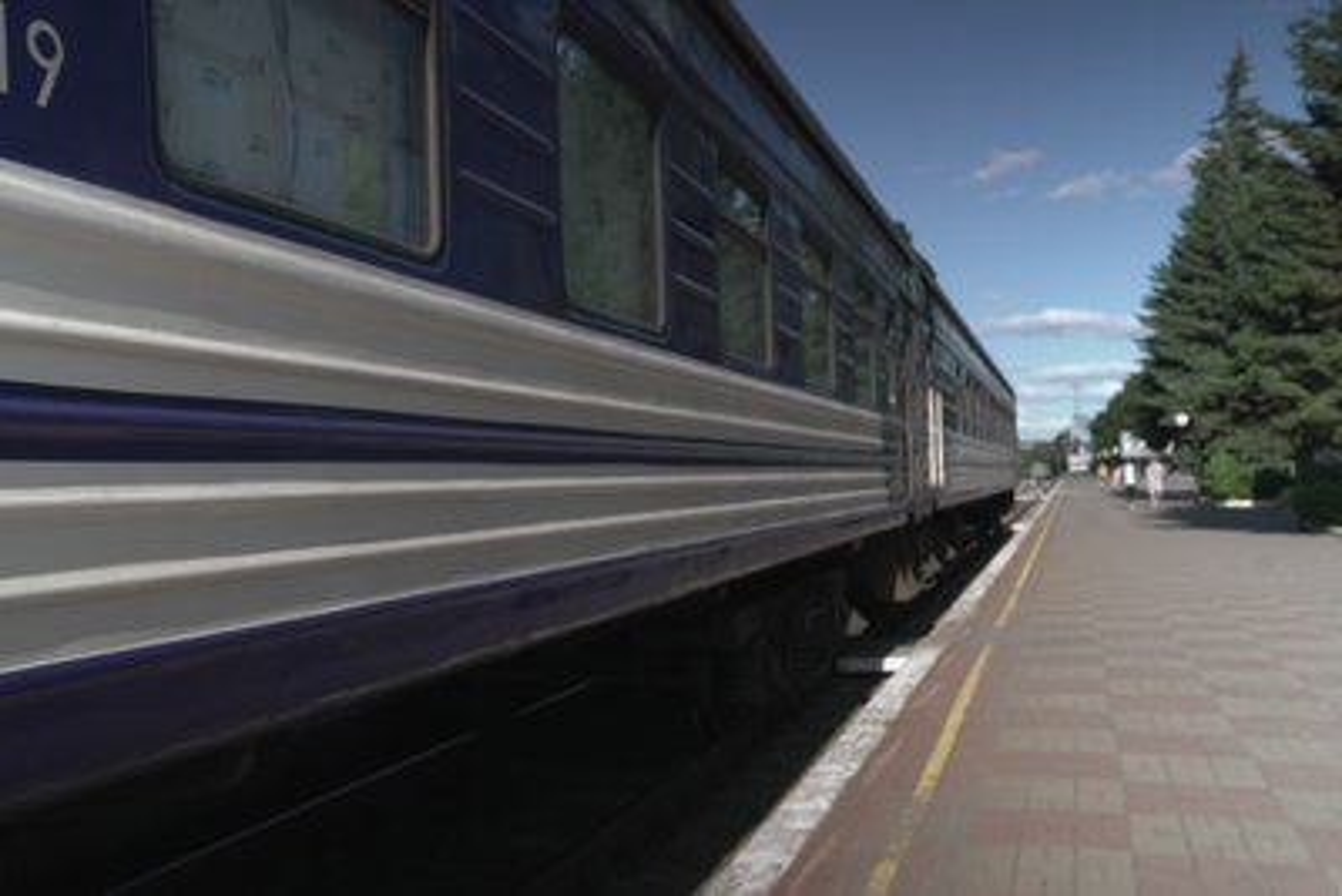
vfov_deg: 37.9
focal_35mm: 35
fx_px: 1305
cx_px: 671
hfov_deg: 54.4
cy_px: 448
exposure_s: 1/25
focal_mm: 35
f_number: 6.3
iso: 800
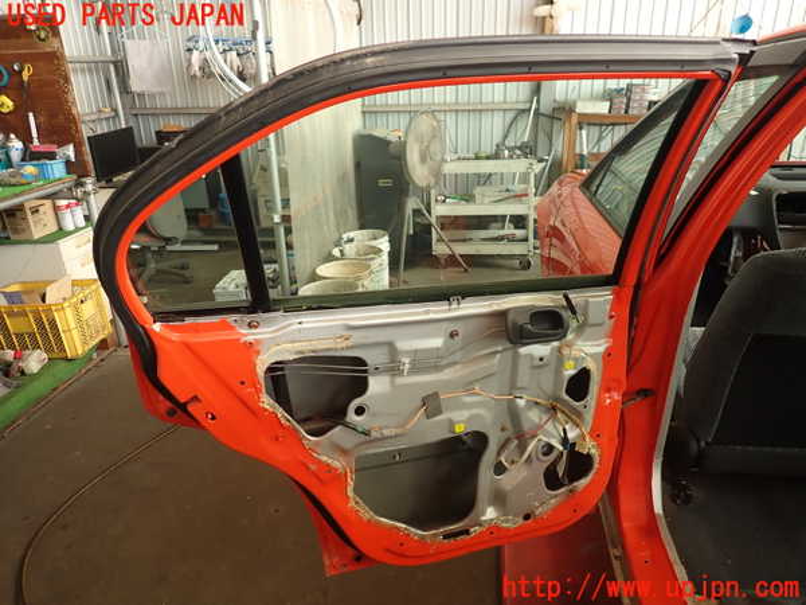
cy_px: 302
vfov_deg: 54.9
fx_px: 582
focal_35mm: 25
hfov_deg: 69.4
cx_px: 403
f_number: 2
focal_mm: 4.5
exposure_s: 1/80
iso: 100
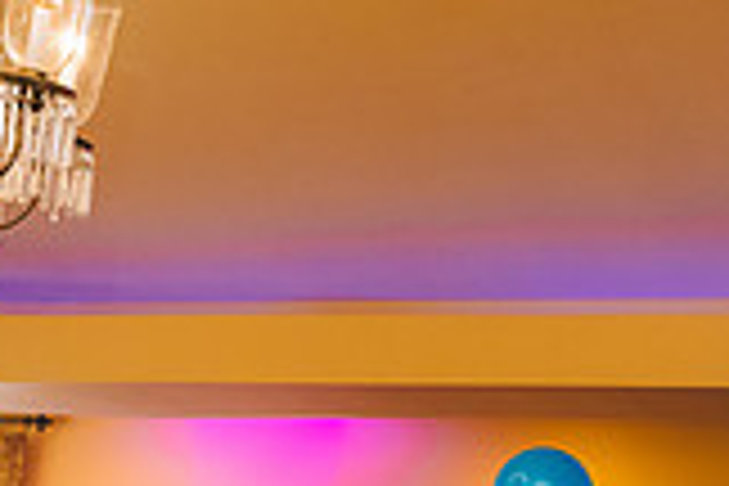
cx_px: 986
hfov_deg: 21.1
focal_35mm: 86
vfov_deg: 15.5
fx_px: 1741
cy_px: 511
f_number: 3.5
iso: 2500
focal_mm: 24
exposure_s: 1/160
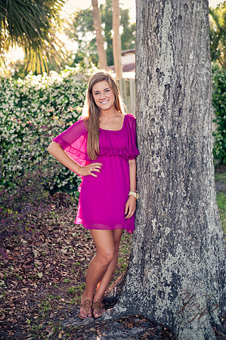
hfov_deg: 26.9
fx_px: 472
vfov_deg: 39.6
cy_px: 170
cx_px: 113
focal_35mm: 50
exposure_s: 1/125
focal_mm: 50
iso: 250
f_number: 3.2
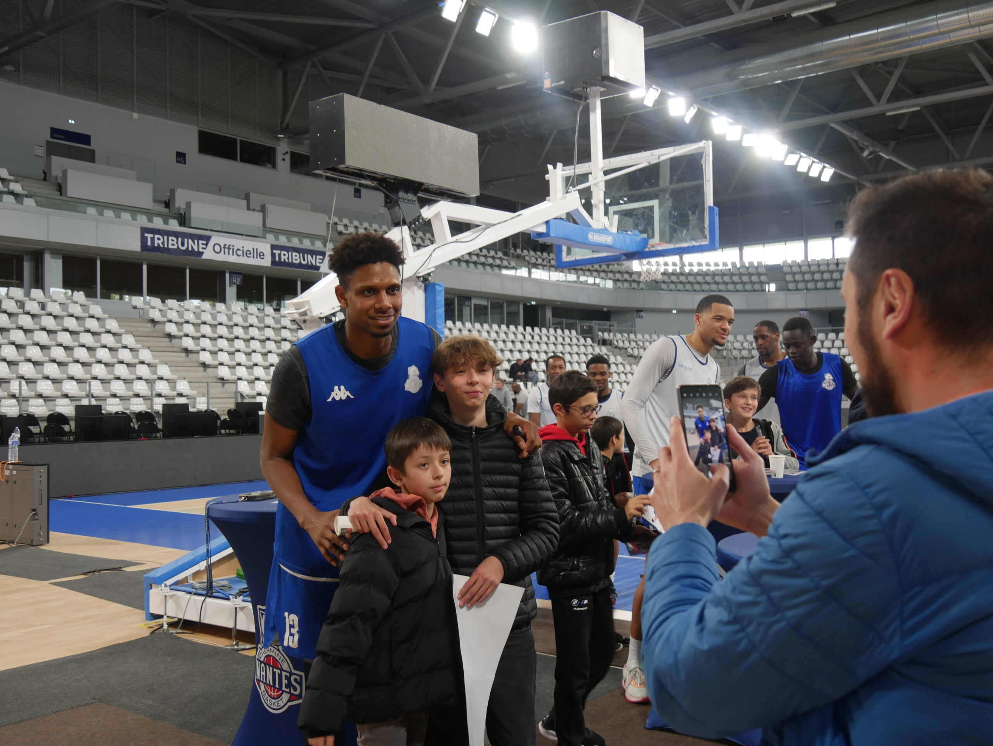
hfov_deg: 53.9
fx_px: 976
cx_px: 496
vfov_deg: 41.8
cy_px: 373
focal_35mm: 34
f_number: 3.7
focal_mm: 17
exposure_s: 1/60
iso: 320
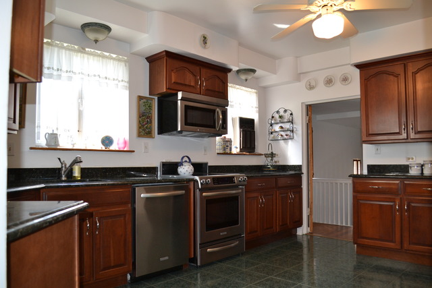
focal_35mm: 27
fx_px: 324
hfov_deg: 67.4
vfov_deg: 48.0
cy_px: 144
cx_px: 216
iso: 640
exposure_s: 1/60
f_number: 3.5
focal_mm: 18
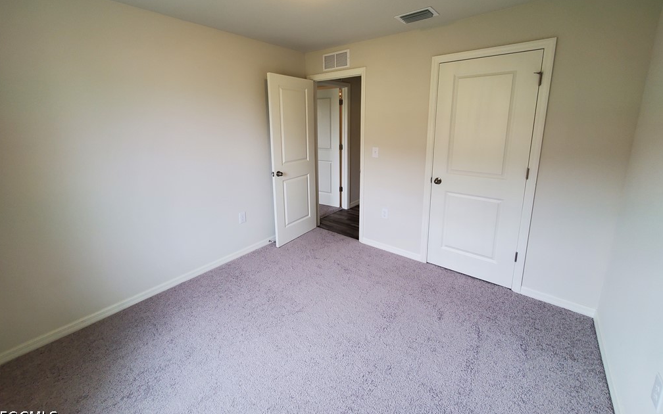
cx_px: 333
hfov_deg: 105.3
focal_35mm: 14
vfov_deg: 78.1
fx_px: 253
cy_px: 175
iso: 125
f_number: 2.2
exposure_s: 1/60
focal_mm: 1.8
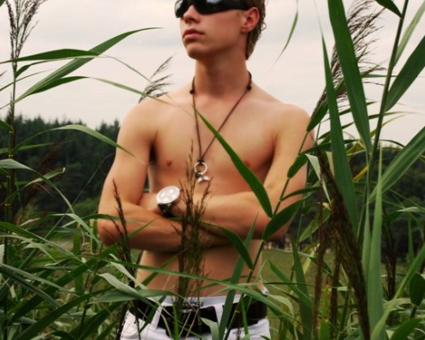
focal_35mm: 102
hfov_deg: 18.8
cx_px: 212
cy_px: 150
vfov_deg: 15.1
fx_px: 1283
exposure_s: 1/125
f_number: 9
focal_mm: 48
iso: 200
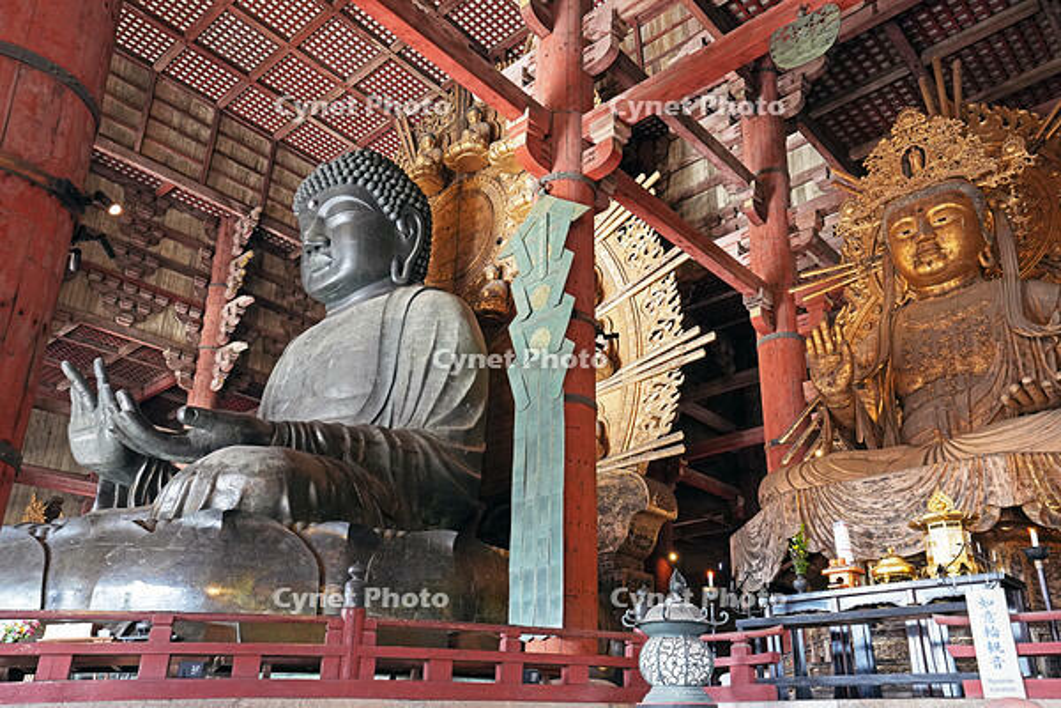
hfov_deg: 61.9
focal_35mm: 30
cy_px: 354
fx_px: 884
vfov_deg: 43.6
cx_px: 530
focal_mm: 30
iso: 3200
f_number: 4.5
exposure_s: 1/50
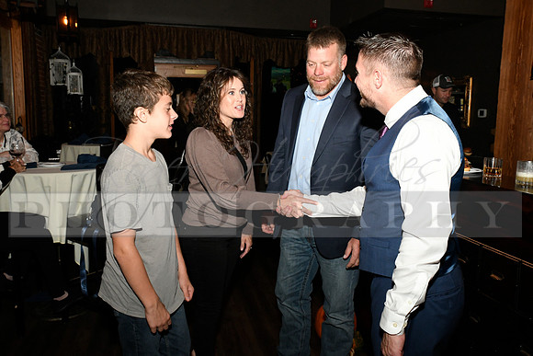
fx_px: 474
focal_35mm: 32
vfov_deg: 41.1
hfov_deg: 58.7
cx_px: 266
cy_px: 178
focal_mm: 32
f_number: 11
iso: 6400
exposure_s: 1/60
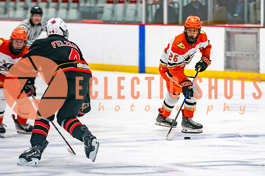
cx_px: 189
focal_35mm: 280
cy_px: 103
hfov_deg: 7.3
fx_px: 2063
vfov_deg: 4.9
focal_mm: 170
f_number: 2.8
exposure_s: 1/640
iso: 640
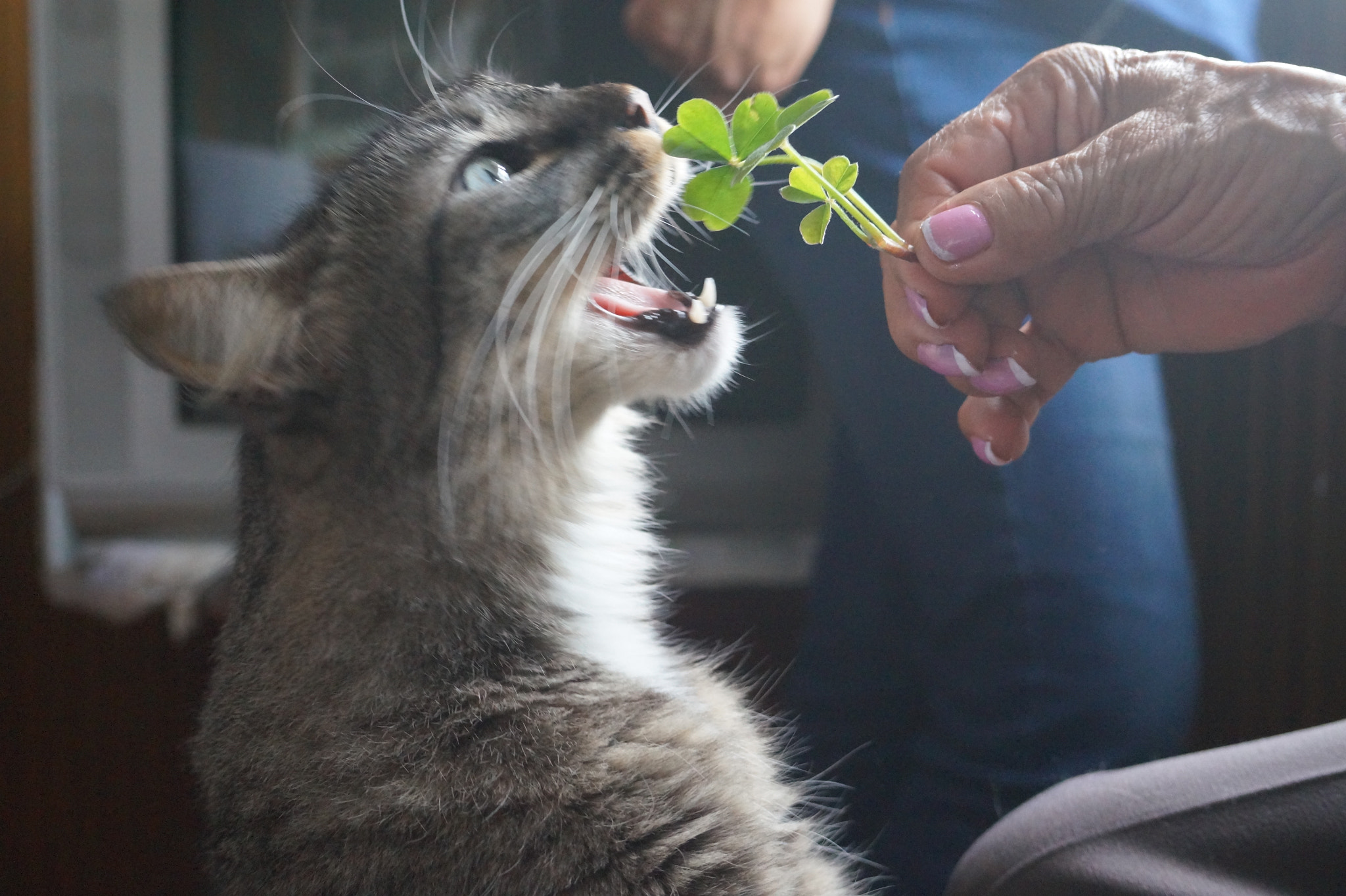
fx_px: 1906
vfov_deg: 26.5
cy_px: 448
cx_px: 673
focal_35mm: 51
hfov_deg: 38.9
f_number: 5.6
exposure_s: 1/125
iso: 3200
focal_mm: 34
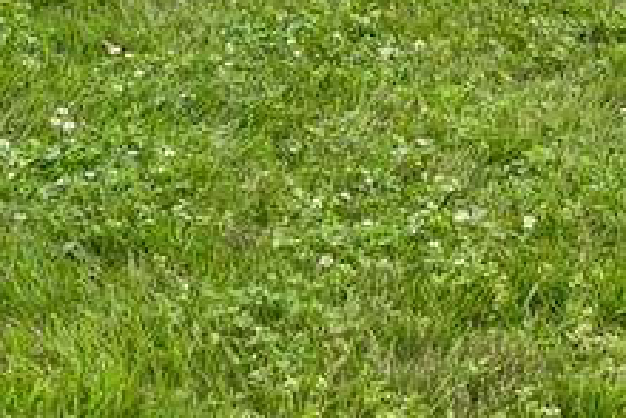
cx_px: 589
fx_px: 2732
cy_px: -900
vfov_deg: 7.5
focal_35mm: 157
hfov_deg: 12.9
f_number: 8
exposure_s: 1/50
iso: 125
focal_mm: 24
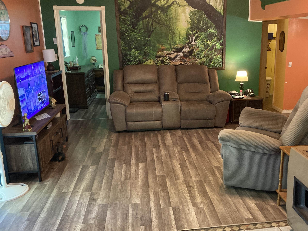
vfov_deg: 39.6
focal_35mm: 36
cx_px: 194
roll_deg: +0.4
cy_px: 122
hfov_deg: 50.8
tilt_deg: -13.6
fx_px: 320
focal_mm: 3.99
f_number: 1.8
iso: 400
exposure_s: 1/30
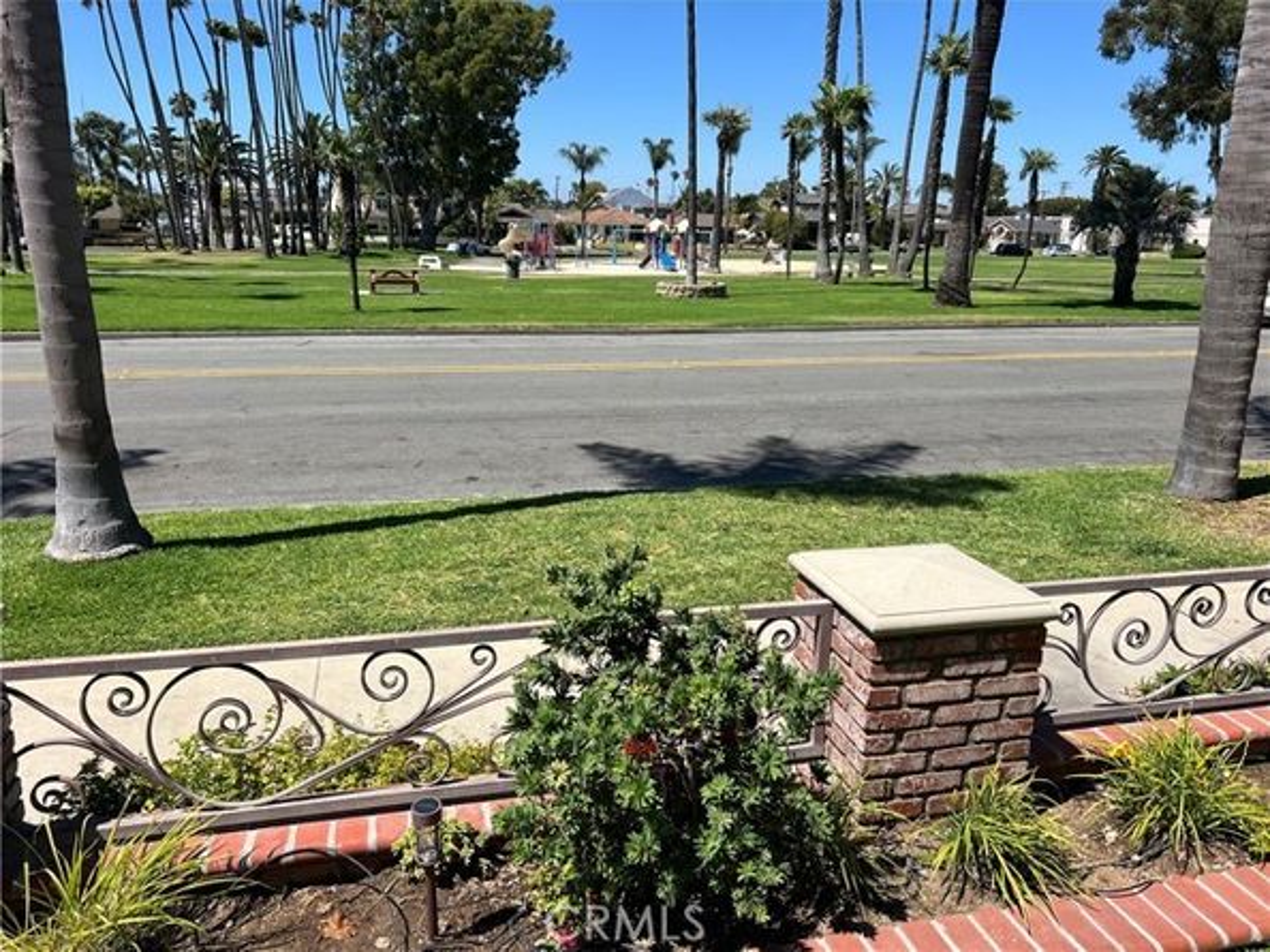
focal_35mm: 26
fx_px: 954
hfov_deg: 67.3
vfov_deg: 53.0
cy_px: 476
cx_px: 635
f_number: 1.5
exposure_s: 1/4115
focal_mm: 5.7
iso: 50
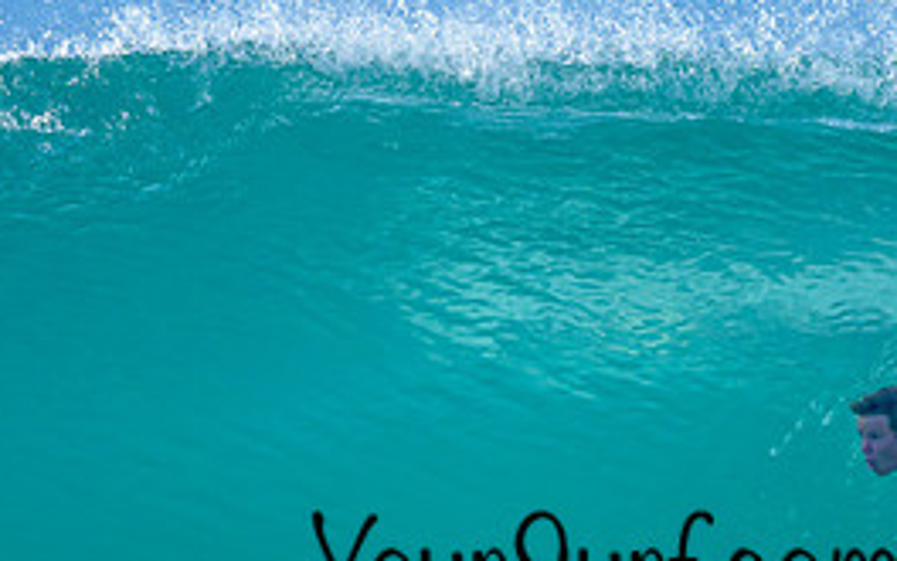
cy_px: 390
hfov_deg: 0.9
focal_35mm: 2464
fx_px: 60235
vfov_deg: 0.5
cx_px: 682
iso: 450
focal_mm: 800
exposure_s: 1/2000
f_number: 6.3
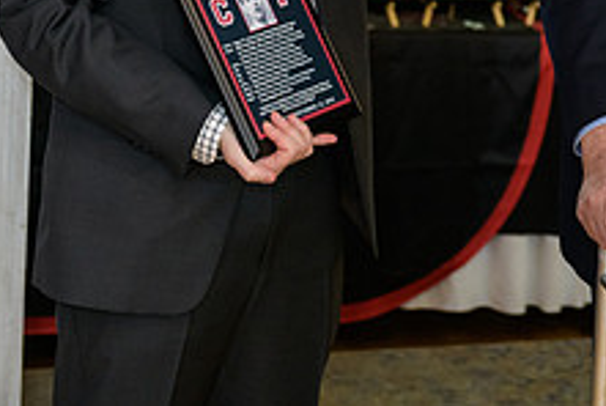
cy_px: -122
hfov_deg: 15.3
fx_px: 2208
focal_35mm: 131
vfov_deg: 10.3
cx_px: 647
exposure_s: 1/125
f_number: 3.2
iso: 1000
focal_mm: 50
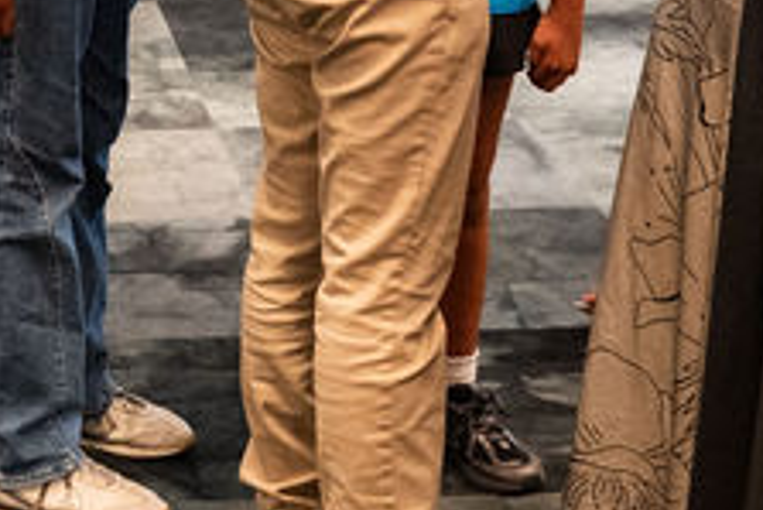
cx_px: -253
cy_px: -118
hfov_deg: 17.3
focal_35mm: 110
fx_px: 2333
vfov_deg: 12.2
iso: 1600
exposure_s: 1/100
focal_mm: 24
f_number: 2.8
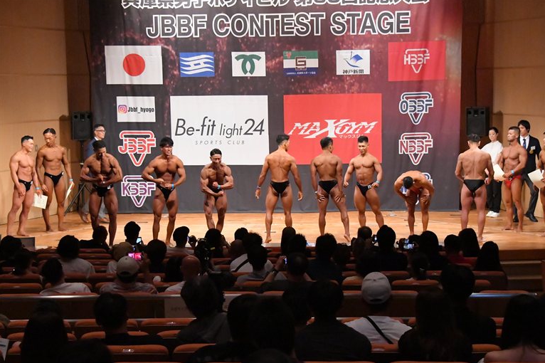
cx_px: 274
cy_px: 181
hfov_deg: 23.9
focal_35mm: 85
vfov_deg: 16.1
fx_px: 1286
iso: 12800
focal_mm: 56
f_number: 5.6
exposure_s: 1/400
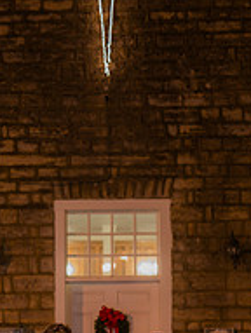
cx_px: 91
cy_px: 281
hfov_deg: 13.1
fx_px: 1089
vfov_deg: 17.2
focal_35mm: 113
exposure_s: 1/100
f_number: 1.4
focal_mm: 50
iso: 2500
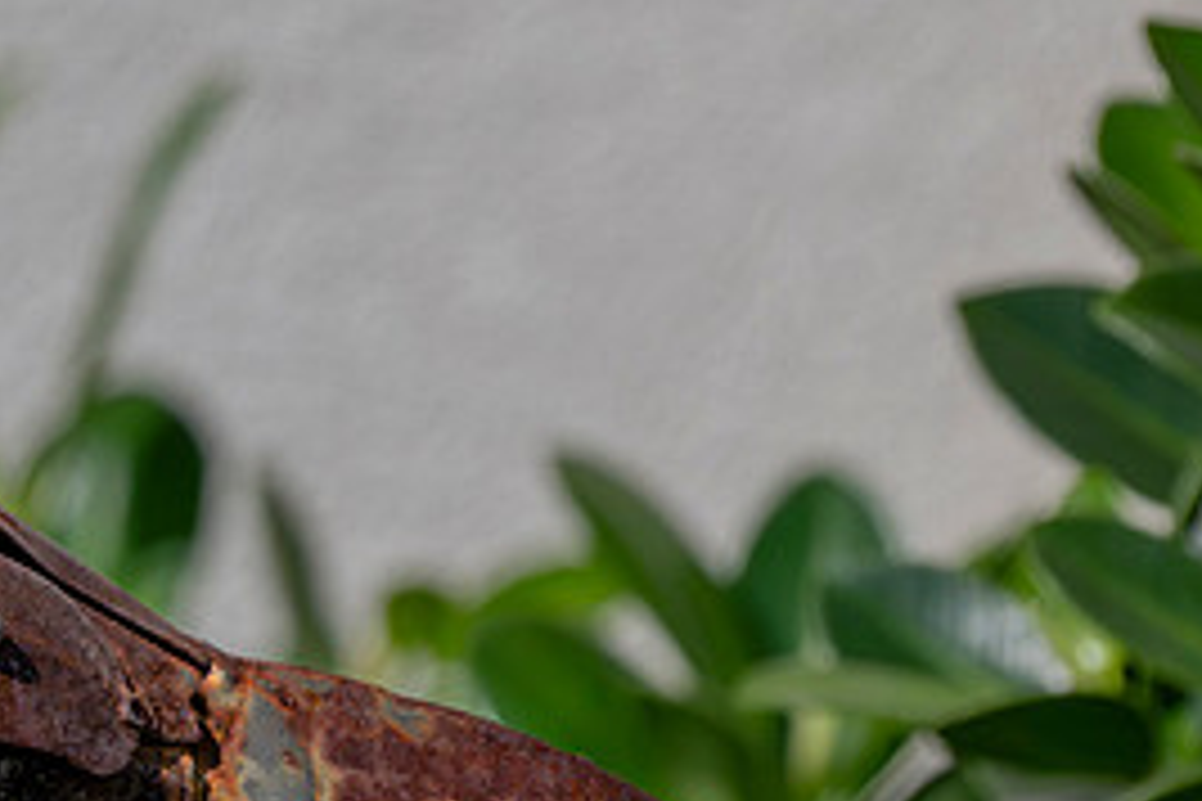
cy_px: 374
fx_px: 74685
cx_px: -755
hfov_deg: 0.9
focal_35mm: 2237
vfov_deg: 0.6
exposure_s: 1/2500
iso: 320
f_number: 9
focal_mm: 600
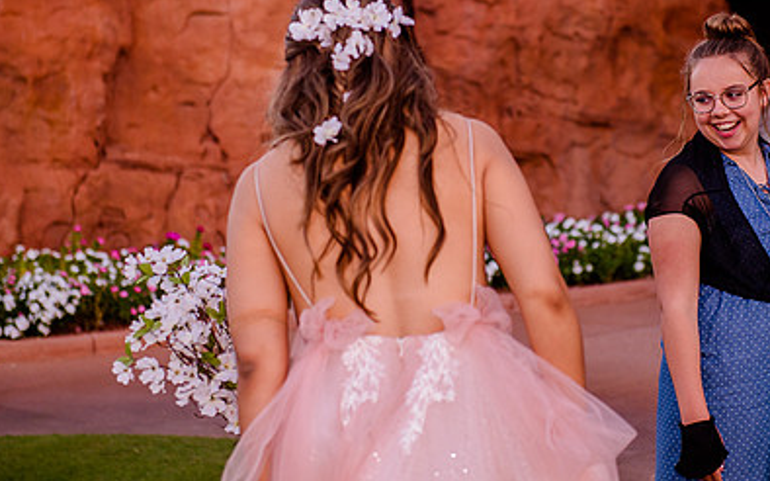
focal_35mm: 105
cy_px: 139
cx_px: 479
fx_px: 2203
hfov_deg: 19.8
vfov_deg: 12.4
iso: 640
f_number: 3.2
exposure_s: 1/320
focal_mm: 70
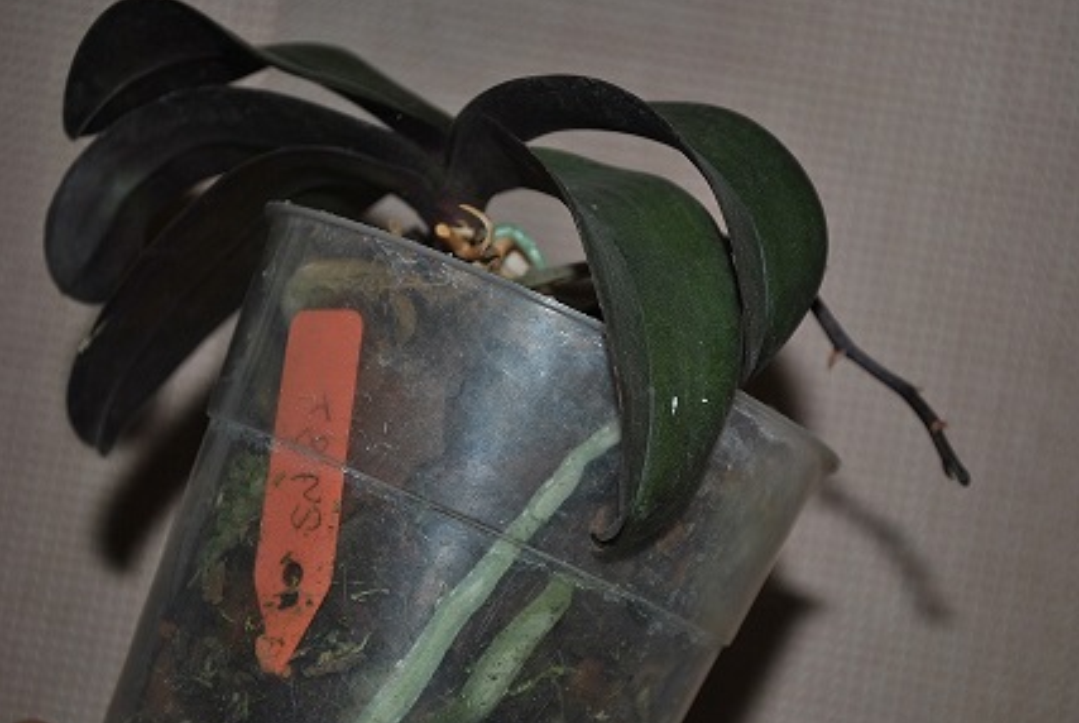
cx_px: 609
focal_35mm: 94
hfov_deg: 21.7
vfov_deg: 14.7
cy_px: 394
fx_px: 2808
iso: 100
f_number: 5.6
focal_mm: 55
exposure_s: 1/125
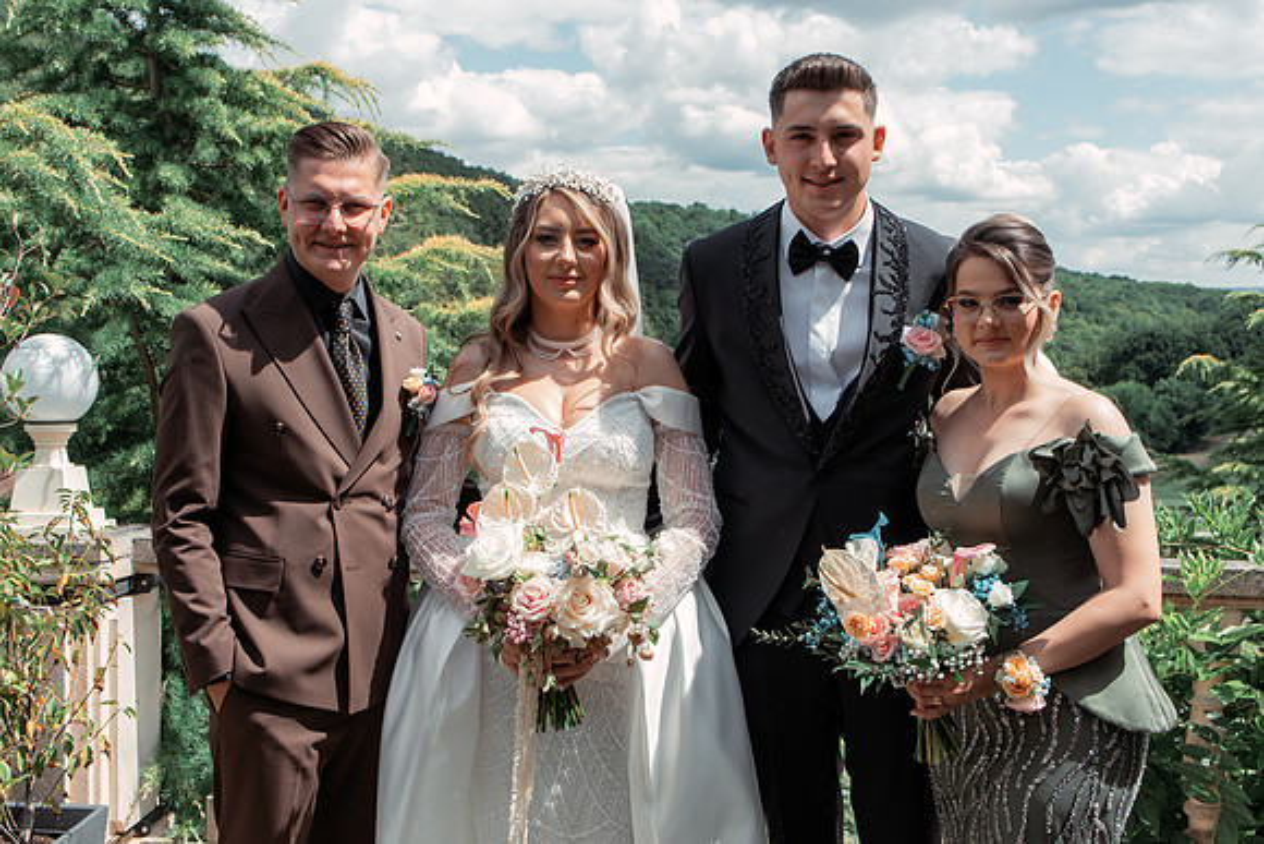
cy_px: 427
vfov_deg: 32.3
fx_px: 1454
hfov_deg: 47.0
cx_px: 586
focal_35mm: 41
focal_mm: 35
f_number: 8
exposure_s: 1/320
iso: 200
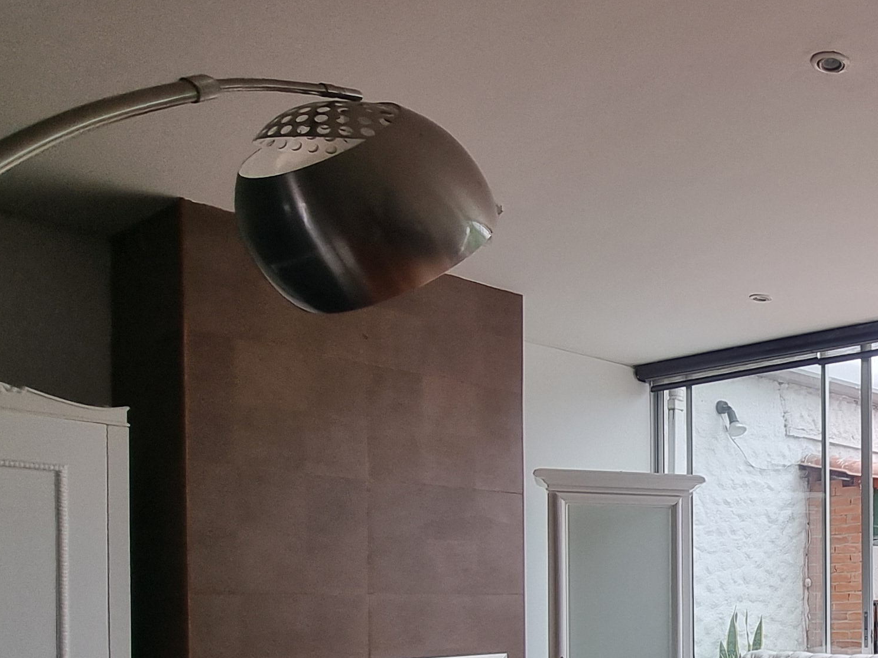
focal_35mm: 35
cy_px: 590
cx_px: 939
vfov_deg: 38.0
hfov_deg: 42.7
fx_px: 888
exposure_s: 1/138
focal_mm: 2.2
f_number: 2.2
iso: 50
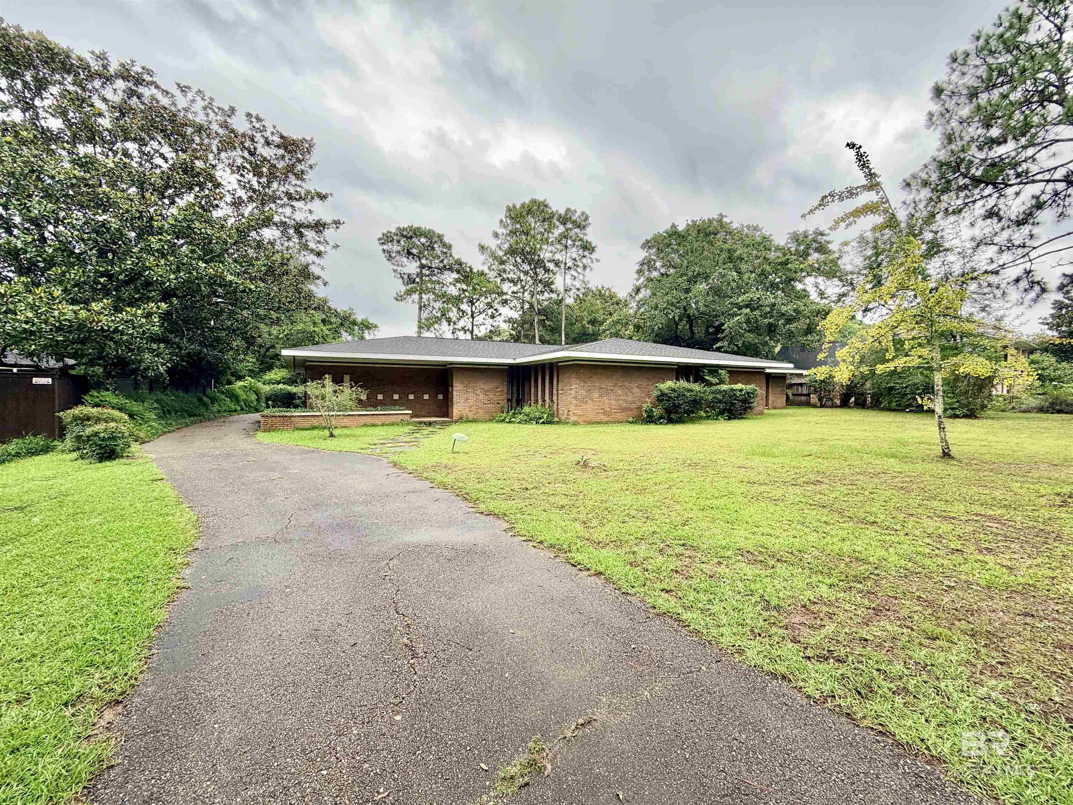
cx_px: 536
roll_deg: -0.5
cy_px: 402
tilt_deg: -1.8
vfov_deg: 85.7
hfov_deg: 102.1
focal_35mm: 14
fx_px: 434
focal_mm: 2.22
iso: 40
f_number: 2.2
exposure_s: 1/258
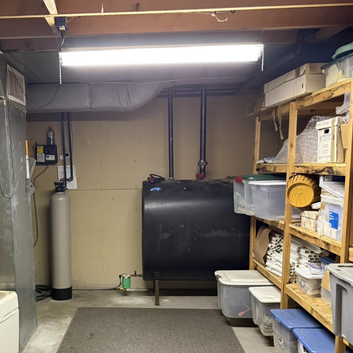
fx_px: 461
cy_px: 243
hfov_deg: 41.0
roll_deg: +1.4
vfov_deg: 41.2
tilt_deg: -9.1
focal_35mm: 40
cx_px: 101
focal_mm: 6.76
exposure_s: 1/60
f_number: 1.78
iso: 640
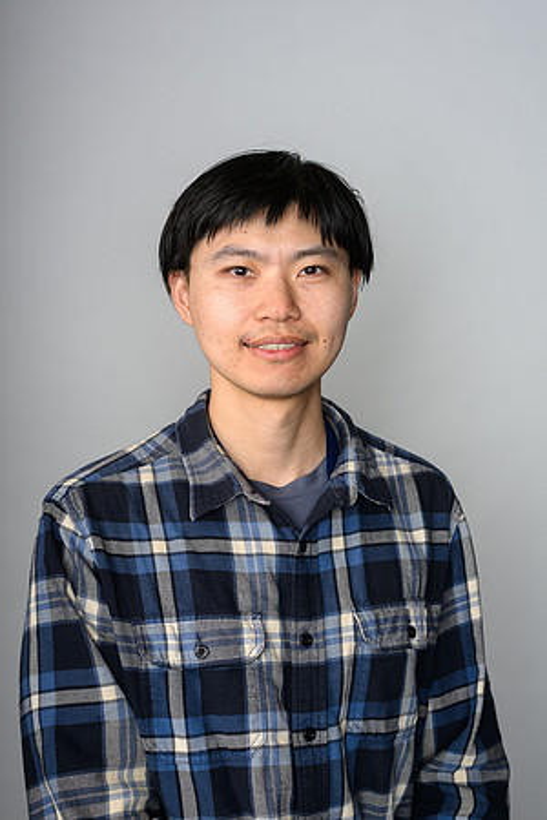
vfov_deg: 39.6
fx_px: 1139
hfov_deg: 27.0
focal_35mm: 50
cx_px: 274
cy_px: 410
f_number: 6.3
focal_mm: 50
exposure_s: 1/200
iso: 200
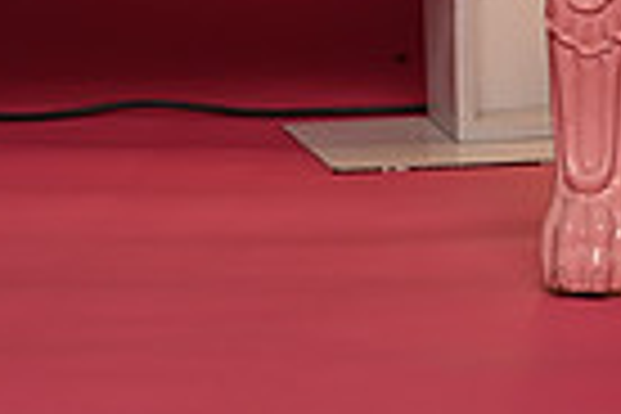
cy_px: -706
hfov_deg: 5.4
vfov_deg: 3.6
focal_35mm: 379
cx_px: 770
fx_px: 6537
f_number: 5.6
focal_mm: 90
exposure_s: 1/160
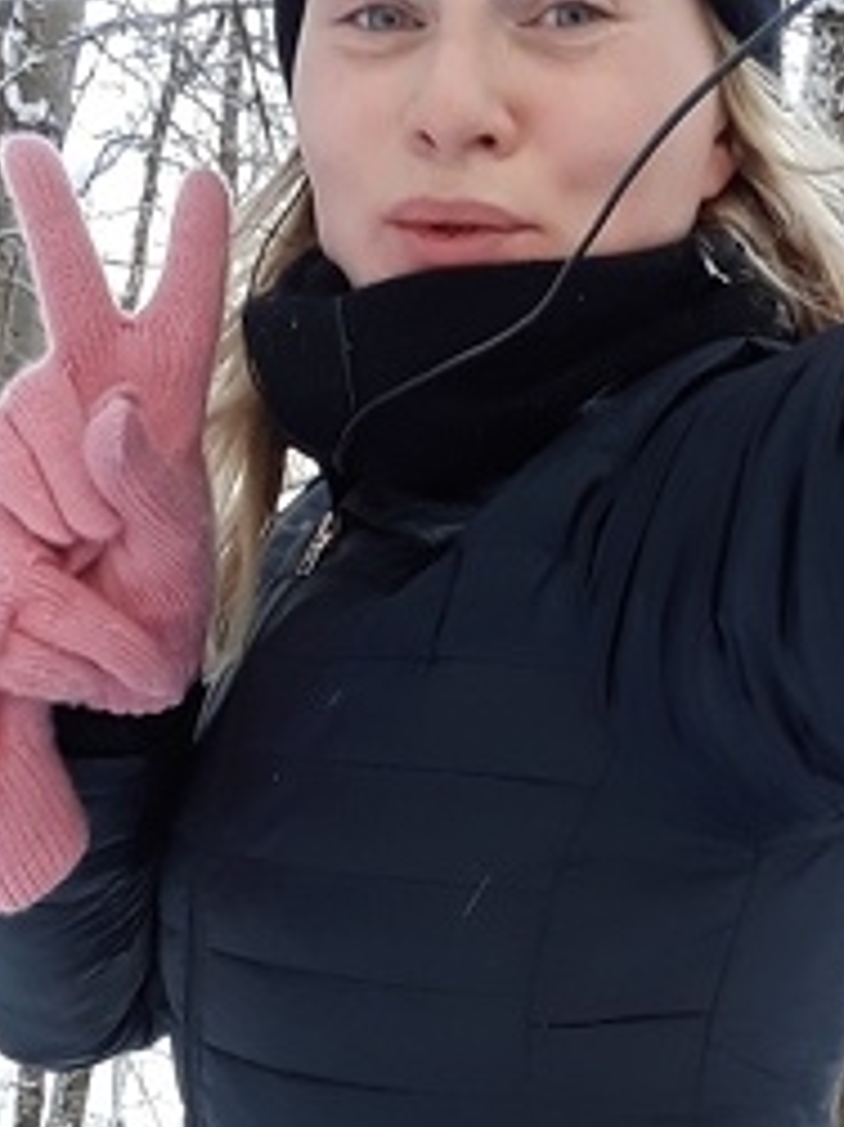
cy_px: 911
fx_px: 1790
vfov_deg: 33.9
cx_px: 516
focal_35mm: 55
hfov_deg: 26.5
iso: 50
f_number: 2.2
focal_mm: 1.92
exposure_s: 1/115
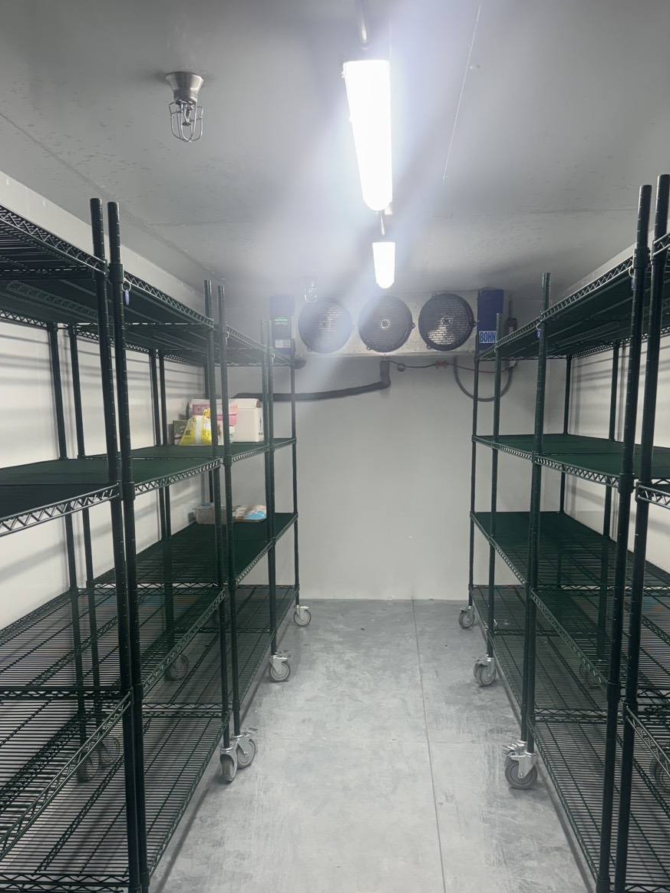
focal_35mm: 33
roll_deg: +1.7
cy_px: 554
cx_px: 331
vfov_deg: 54.8
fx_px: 852
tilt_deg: -9.2
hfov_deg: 42.9
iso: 80
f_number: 1.78
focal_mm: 6.76
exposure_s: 1/120
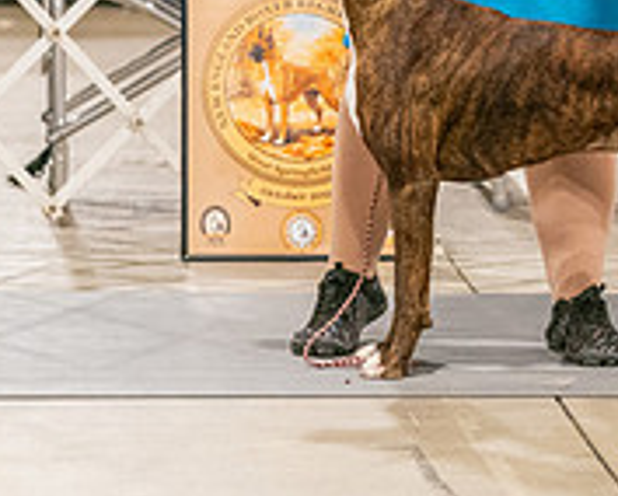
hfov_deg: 4.7
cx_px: 489
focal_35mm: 412
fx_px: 7544
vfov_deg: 3.8
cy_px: -110
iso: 6400
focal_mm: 134
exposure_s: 1/250
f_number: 3.2
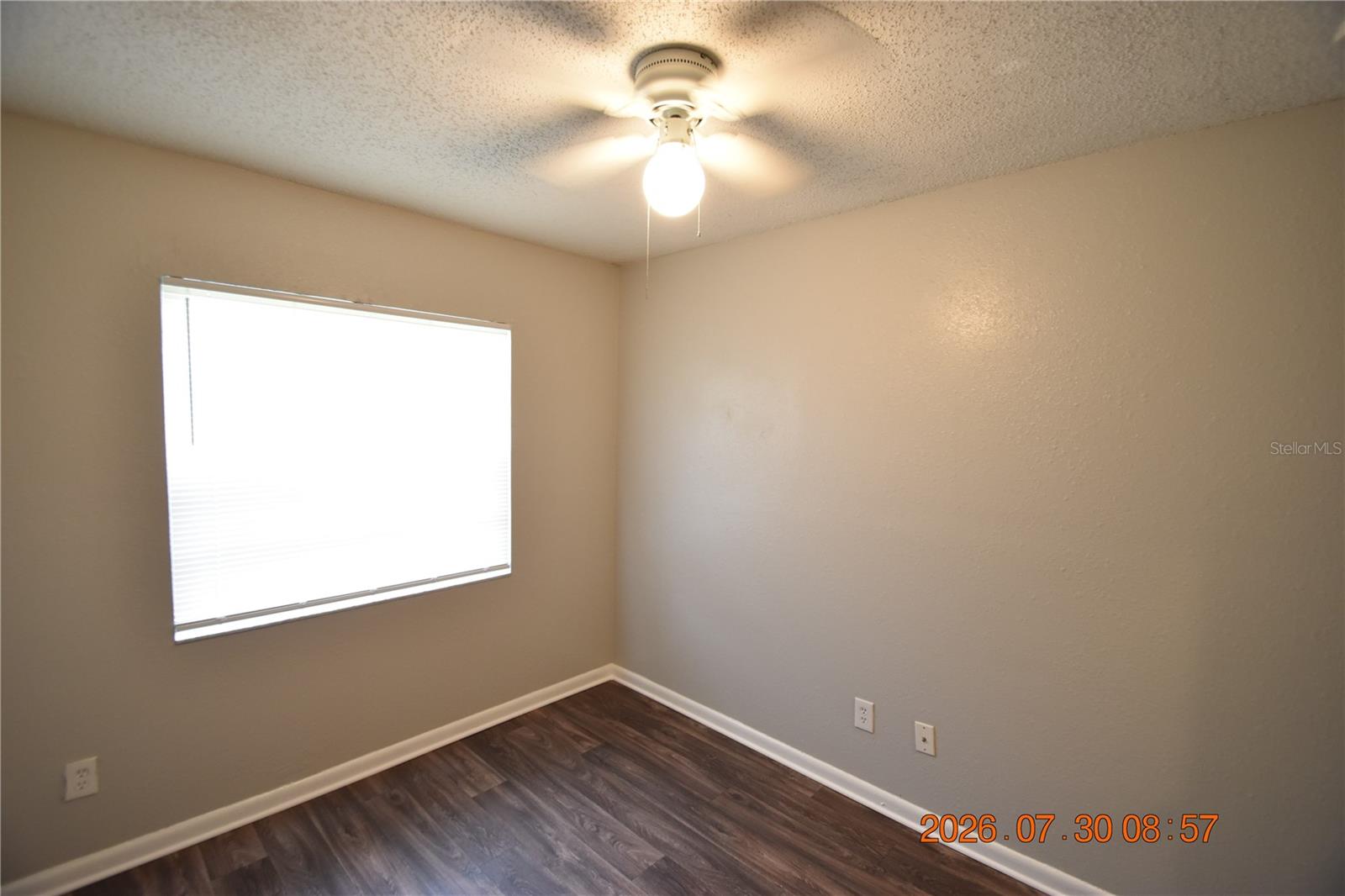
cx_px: 672
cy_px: 448
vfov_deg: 77.3
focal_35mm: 15
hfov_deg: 100.4
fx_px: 560
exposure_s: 1/30
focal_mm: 10
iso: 800
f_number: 3.5
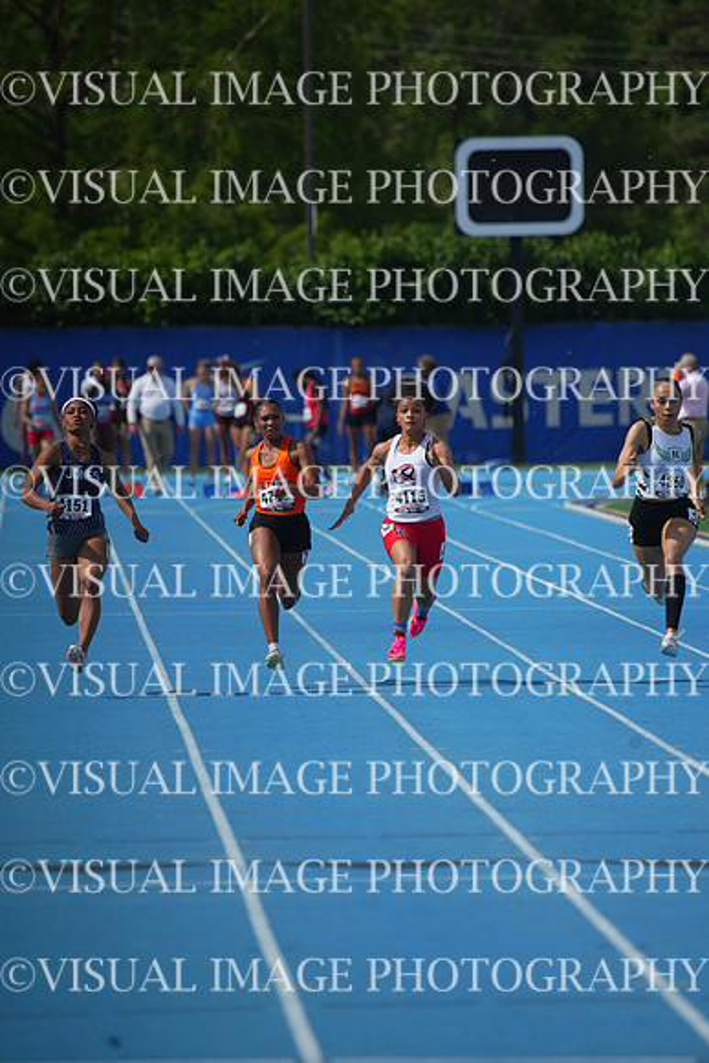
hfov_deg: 3.9
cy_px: 532
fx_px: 10333
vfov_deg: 5.9
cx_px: 354
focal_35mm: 350
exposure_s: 1/2500
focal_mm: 350
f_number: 5.6
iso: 320
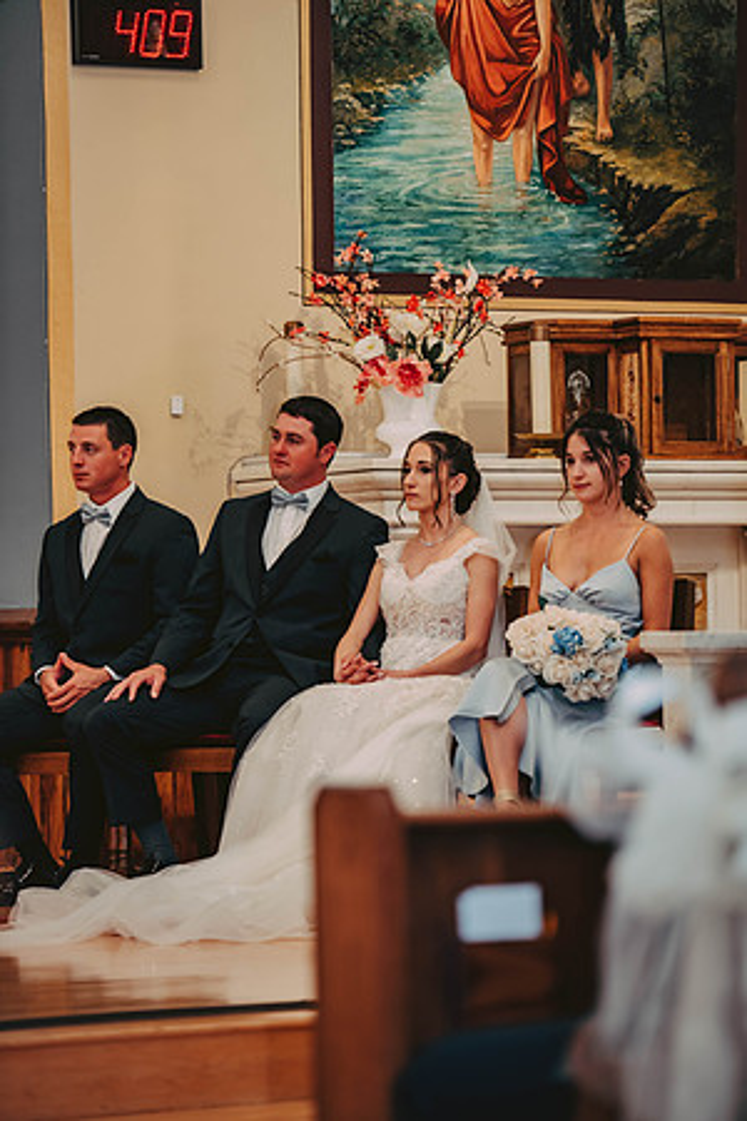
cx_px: 374
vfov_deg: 15.2
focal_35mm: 135
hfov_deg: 10.2
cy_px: 560
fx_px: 4202
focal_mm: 135
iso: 800
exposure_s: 1/80
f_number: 2.8
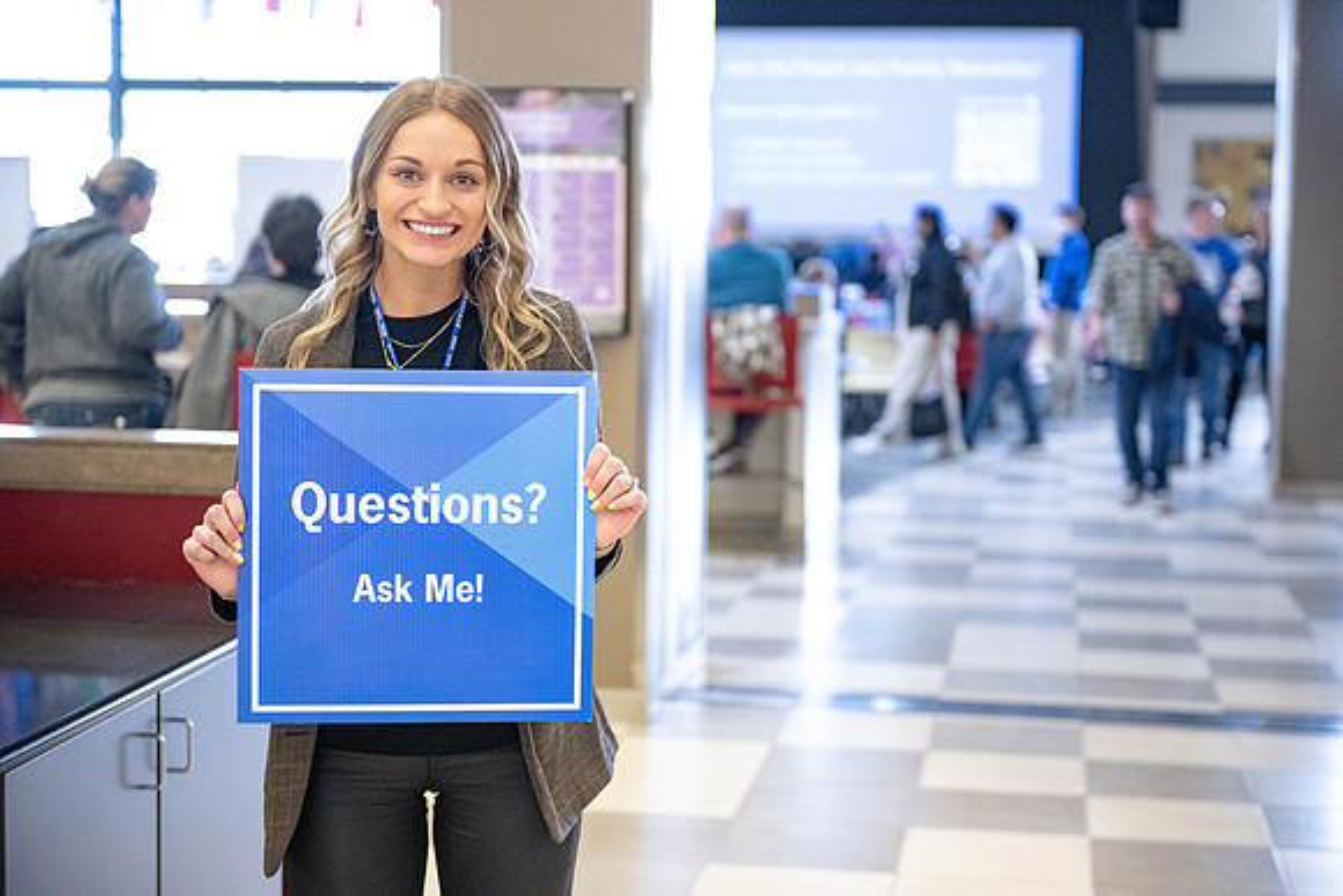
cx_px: 672
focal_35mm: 62
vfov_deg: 21.9
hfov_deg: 32.4
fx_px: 2313
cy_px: 448
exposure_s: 1/320
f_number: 2.8
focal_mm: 62
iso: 8000
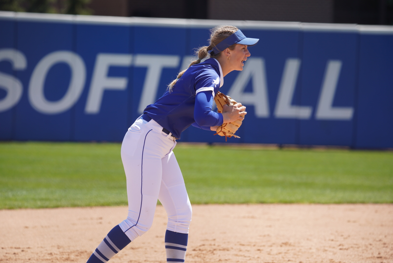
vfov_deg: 5.0
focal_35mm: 273
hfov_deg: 7.5
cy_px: 132
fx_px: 2982
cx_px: 196
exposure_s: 1/500
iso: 200
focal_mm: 273
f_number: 5.6
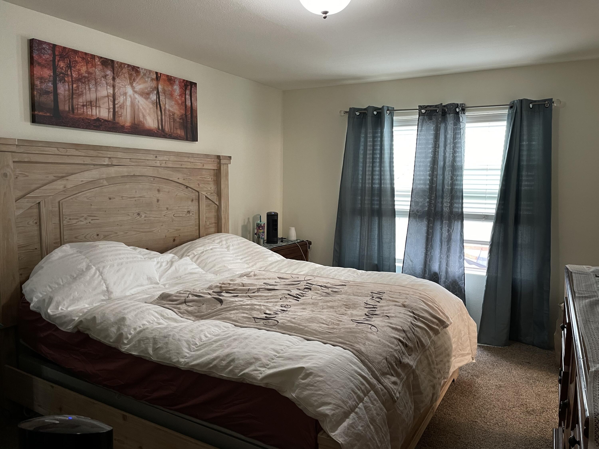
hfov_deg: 67.3
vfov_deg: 53.1
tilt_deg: -4.1
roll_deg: -0.4
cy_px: 224
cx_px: 300
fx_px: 450
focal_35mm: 26
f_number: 1.6
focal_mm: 4.2
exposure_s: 1/60
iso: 200
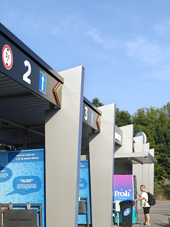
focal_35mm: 54
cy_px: 125
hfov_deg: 26.9
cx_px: 56
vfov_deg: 35.5
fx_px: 354
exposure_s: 1/1613
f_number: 1.6
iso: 50
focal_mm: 6.06
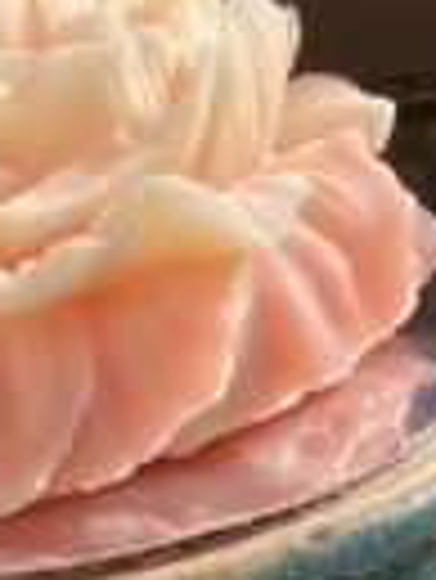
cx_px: 485
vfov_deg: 10.3
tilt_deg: -39.6
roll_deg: +4.0
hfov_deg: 8.5
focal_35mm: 173
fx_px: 2901
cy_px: 1254
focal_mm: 3.99
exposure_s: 1/972
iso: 20
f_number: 1.8
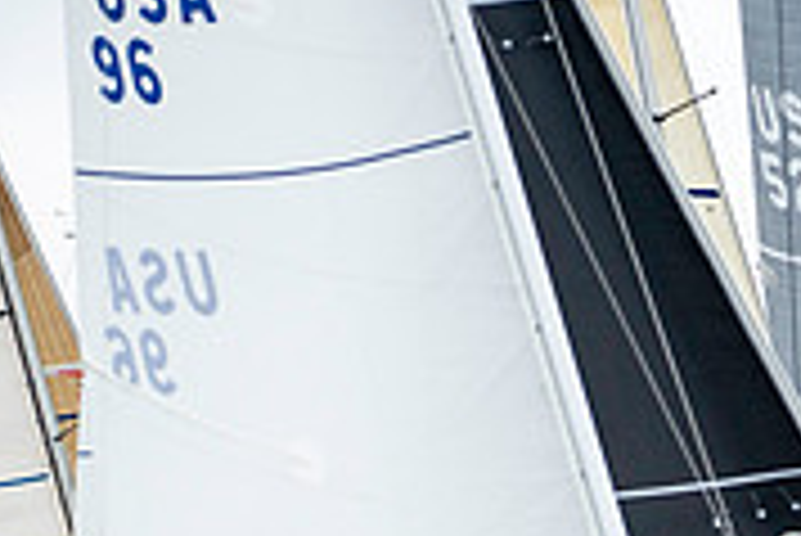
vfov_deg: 1.6
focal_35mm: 837
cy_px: 820
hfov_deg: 2.5
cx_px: 1040
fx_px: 18638
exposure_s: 1/1250
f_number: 5.6
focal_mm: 250
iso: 500
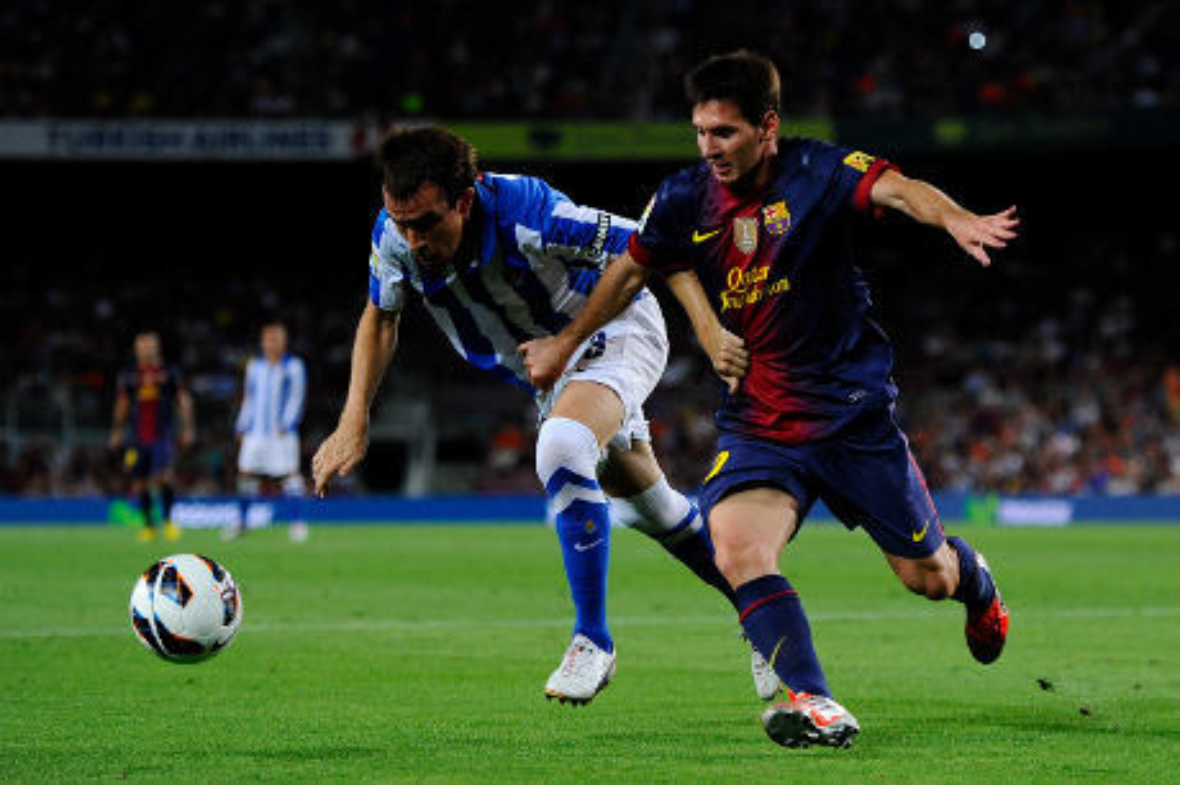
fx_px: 3996
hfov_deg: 16.8
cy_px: 392
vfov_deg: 11.2
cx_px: 590
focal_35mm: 122
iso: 1600
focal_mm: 122
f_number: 2.8
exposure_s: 1/1600
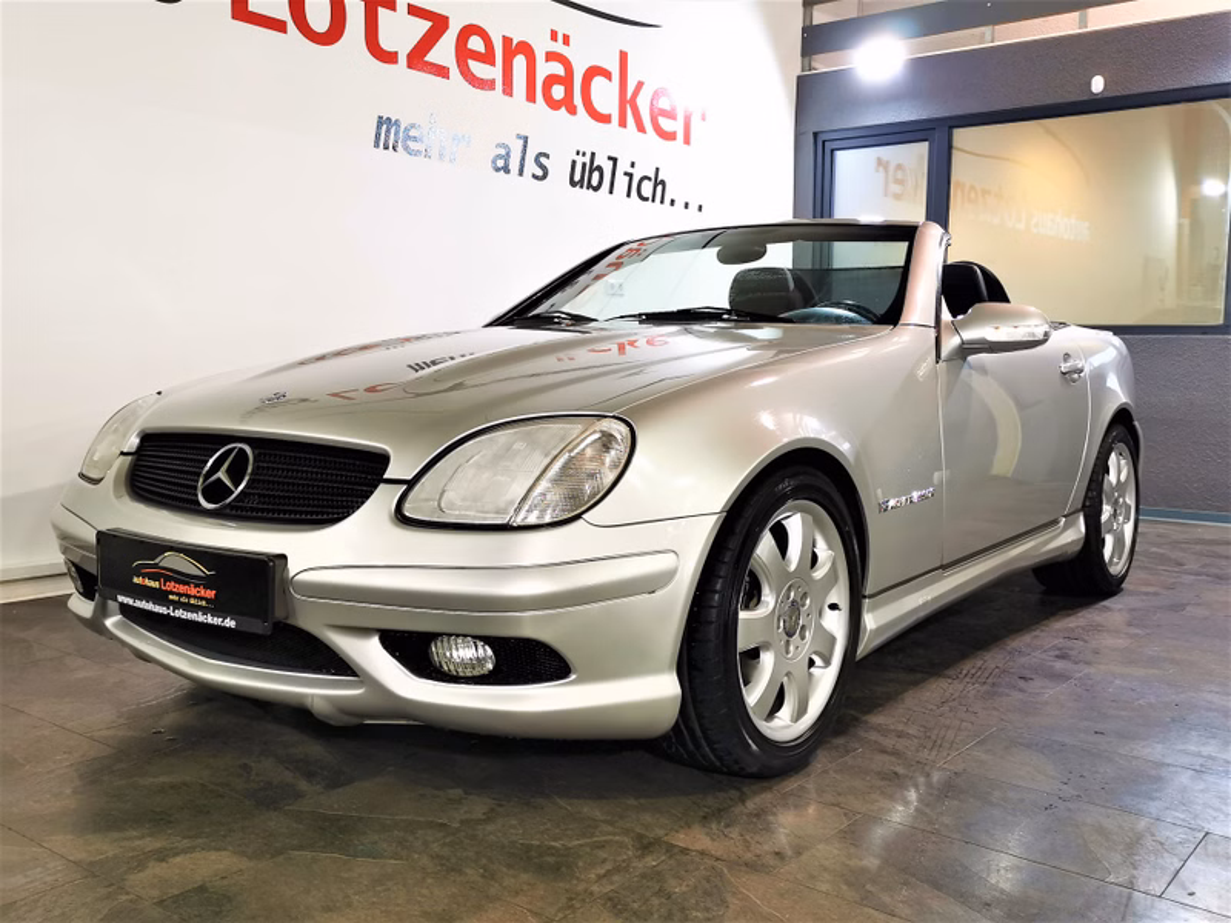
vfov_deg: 42.9
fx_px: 1174
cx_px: 616
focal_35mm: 33
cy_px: 462
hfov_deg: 55.4
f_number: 1.8
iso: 100
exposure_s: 1/50
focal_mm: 5.58
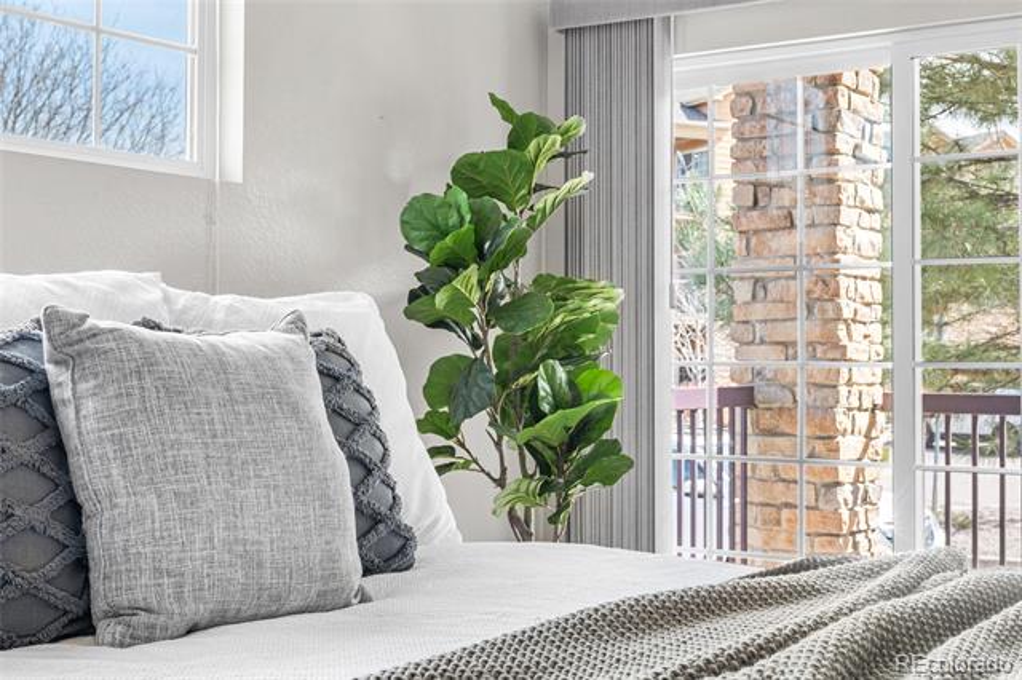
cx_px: 511
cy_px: 340
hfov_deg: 38.2
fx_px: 1475
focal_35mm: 52
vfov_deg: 26.0
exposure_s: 1/6
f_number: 8
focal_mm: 35
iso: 160
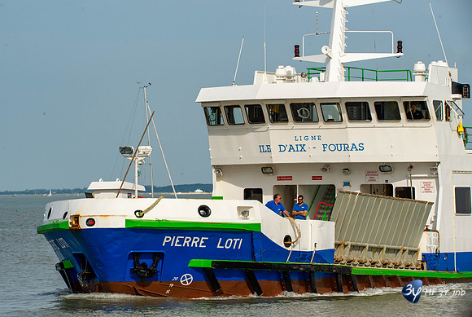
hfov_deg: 9.7
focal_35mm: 212
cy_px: 158
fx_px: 2788
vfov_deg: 6.5
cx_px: 221
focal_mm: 200
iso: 400
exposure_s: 1/800
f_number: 14
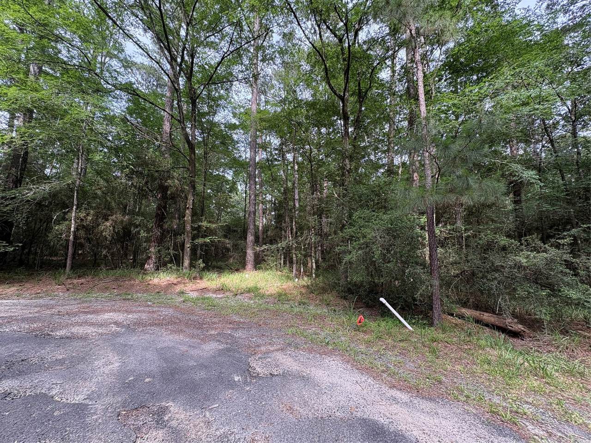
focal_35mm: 14
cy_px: 222
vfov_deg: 85.7
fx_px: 239
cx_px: 296
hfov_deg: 102.1
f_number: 2.2
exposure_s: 1/185
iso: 64
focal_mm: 2.22
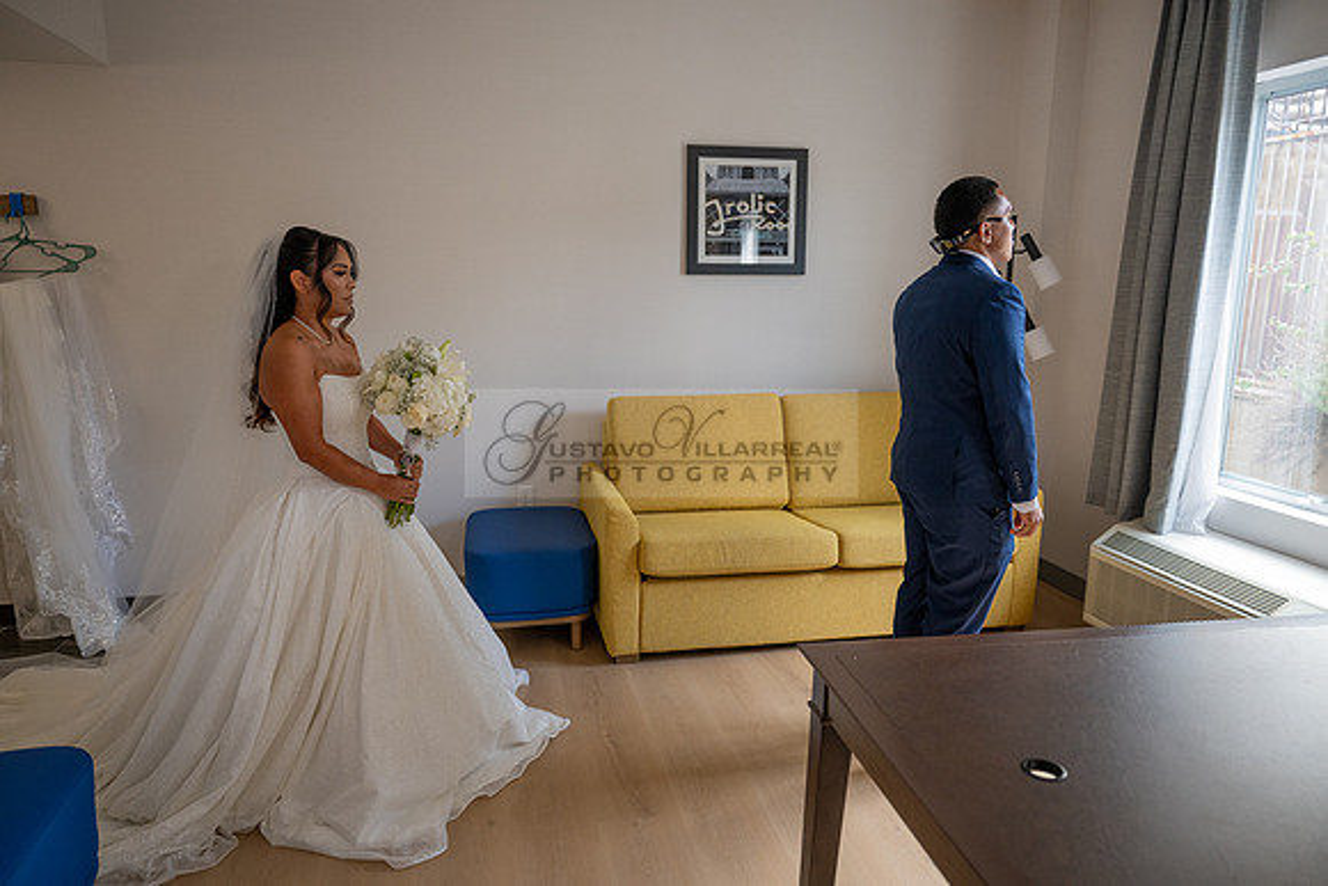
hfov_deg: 73.7
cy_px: 443
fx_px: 885
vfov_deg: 53.2
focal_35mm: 24
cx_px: 664
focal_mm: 24
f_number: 2.8
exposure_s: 1/250
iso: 800
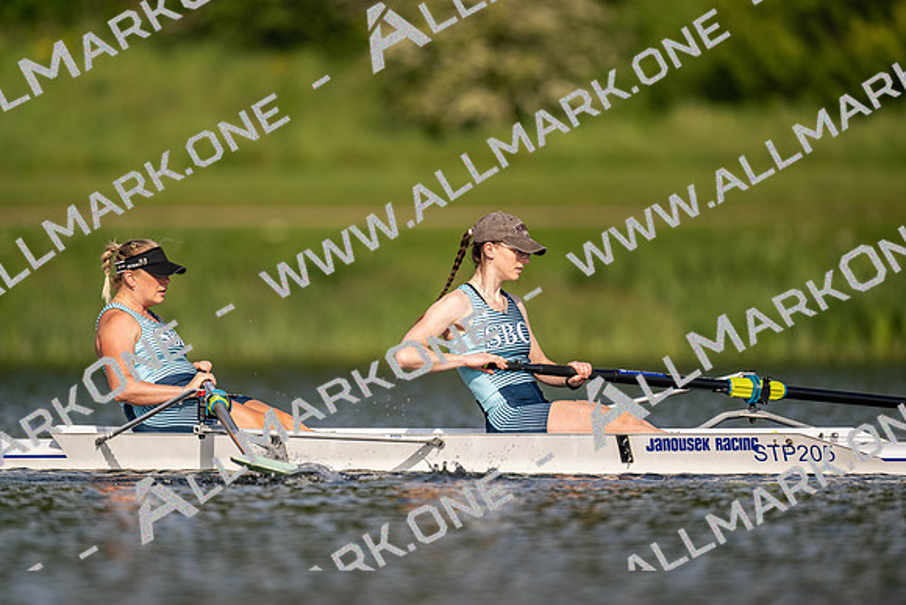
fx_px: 15103
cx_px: 453
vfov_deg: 2.3
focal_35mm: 600
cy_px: 302
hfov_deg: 3.4
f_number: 4
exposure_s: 1/2500
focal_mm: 600
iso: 200
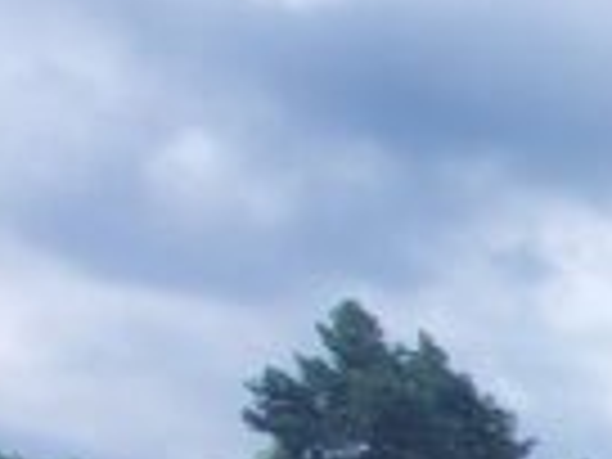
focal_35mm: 98
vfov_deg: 11.9
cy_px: 1134
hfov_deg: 11.7
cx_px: 1786
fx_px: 1733
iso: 32
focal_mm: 1.74
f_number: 2.2
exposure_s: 1/1497
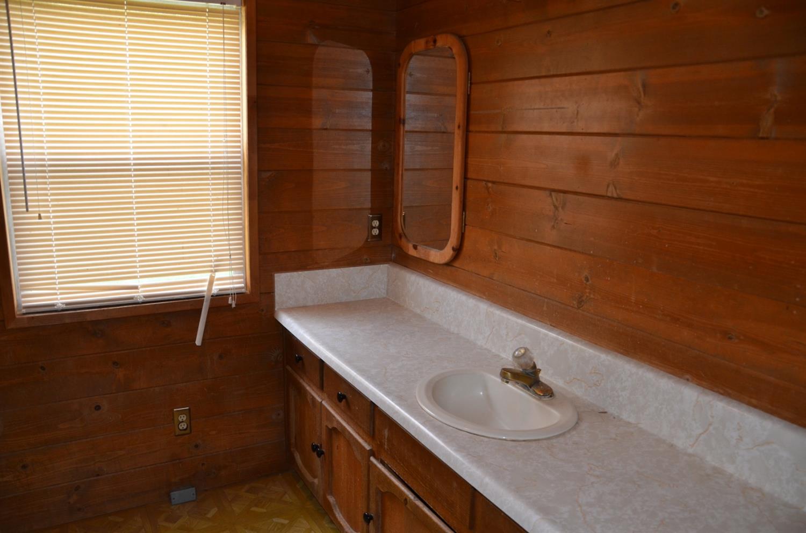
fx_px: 603
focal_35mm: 27
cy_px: 266
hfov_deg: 67.5
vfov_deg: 47.7
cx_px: 403
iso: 500
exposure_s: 1/60
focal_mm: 18
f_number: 3.5
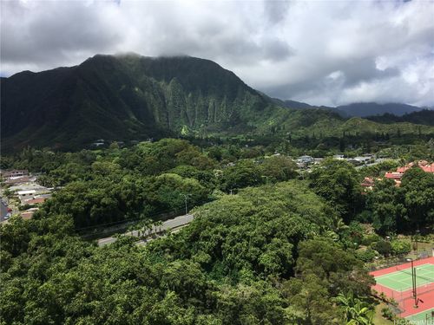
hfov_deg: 61.7
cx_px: 217
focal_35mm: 29
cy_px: 162
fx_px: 364
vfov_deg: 48.2
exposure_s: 1/1709
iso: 25
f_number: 2.2
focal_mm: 4.15
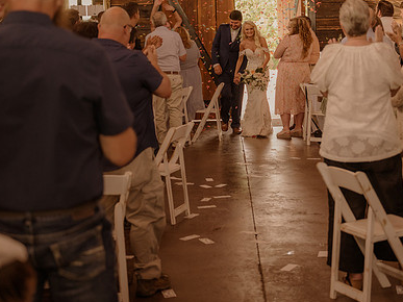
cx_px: 256
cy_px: 109
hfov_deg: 25.9
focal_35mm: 75
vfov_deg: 19.6
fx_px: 873
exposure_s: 1/320
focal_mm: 52
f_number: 2.8
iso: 1000
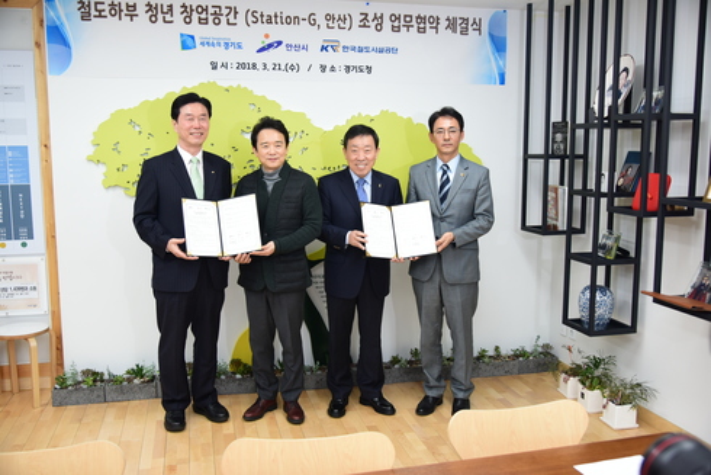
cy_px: 238
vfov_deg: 38.9
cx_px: 356
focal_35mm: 34
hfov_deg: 55.8
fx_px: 672
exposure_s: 1/100
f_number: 5
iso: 1250
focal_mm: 34
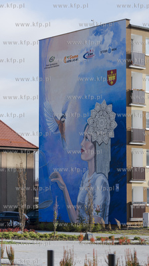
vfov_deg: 19.3
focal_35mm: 111
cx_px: 76
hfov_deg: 10.9
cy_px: 133
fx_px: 780
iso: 400
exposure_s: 1/2000
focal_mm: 105
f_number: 4.5
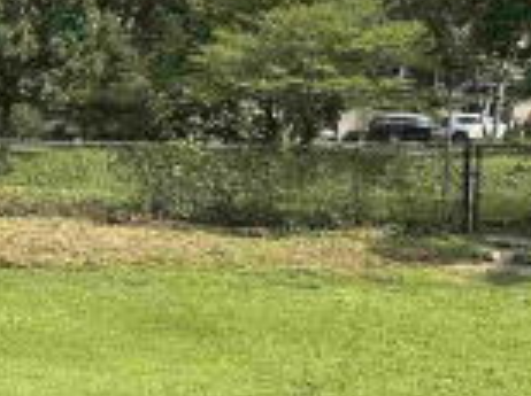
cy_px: 200
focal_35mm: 104
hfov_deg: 17.8
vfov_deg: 14.2
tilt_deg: -2.9
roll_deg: -1.7
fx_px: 1593
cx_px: -143
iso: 80
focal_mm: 6.86
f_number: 1.78
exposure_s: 1/2809
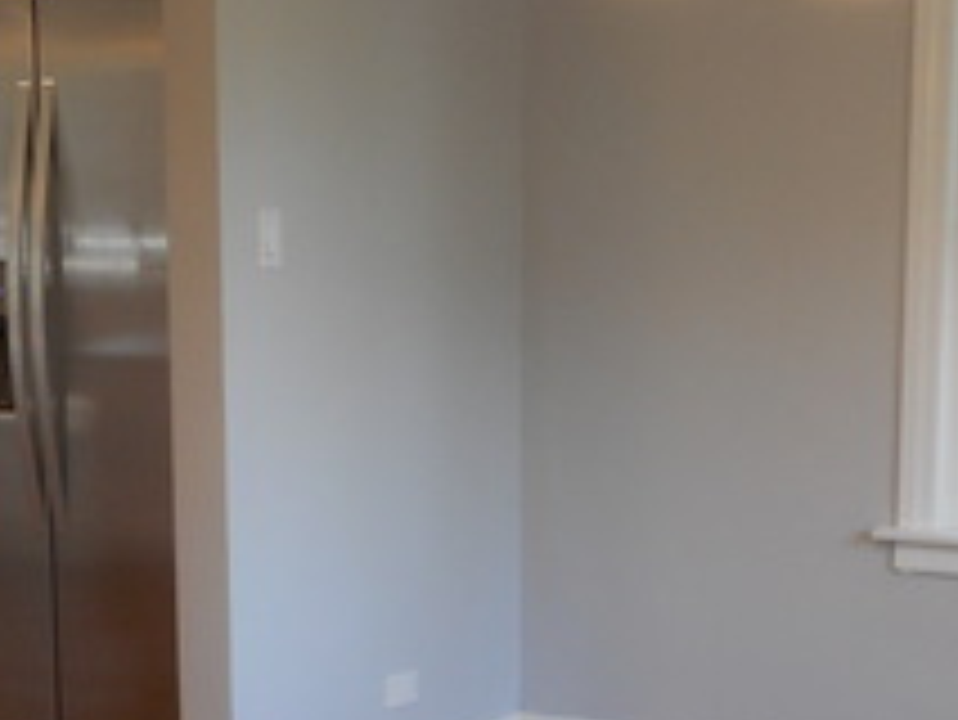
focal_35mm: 75
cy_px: 567
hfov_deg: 25.7
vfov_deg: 19.5
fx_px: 2077
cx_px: 706
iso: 100
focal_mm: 4.5
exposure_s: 1/30
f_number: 3.7
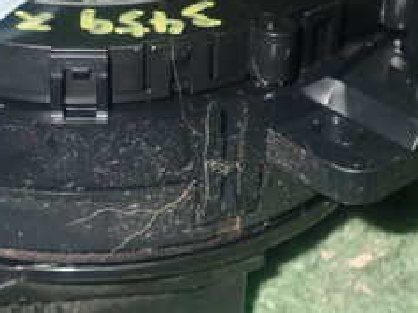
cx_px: 172
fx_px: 1352
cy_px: 34
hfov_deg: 17.6
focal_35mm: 112
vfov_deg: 13.1
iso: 800
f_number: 9
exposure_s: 1/40
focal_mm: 7.84
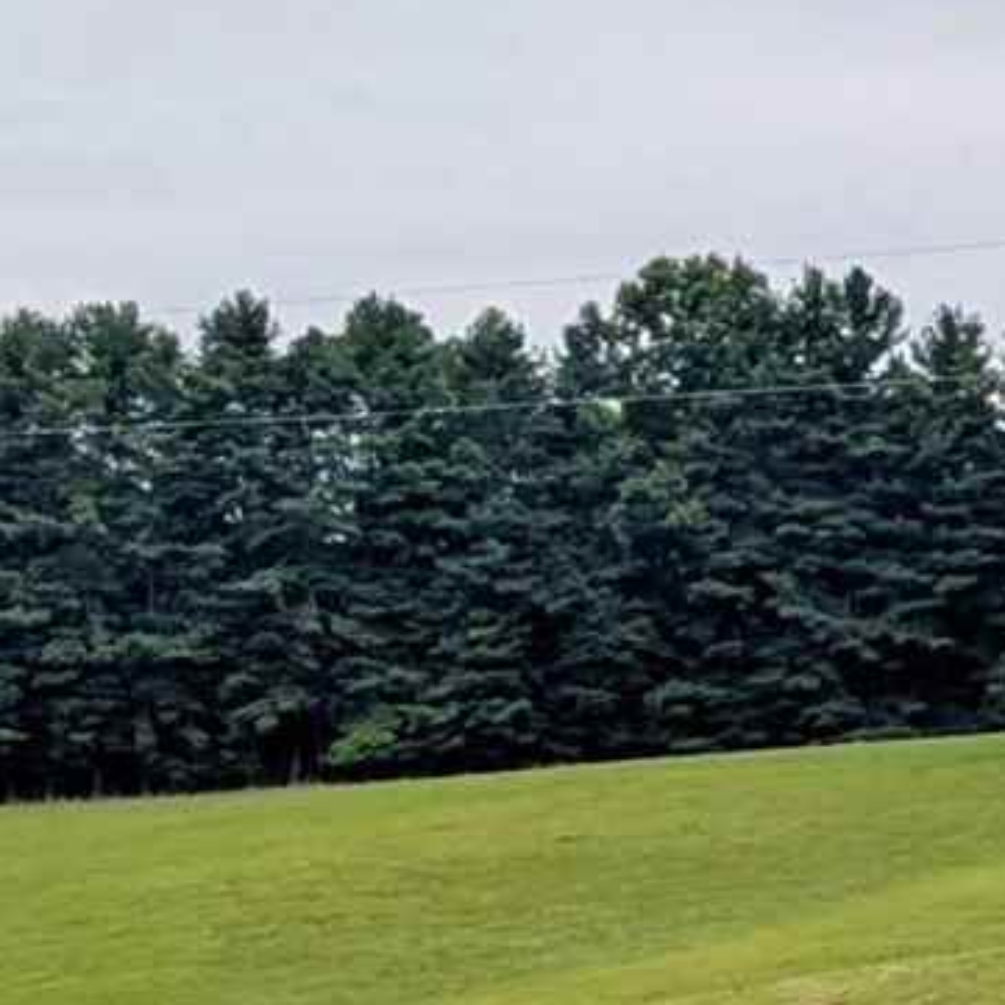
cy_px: 702
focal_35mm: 180
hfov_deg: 8.9
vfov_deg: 9.7
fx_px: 5912
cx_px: 2297
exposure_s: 1/3145
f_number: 1.85
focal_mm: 6.81
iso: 56
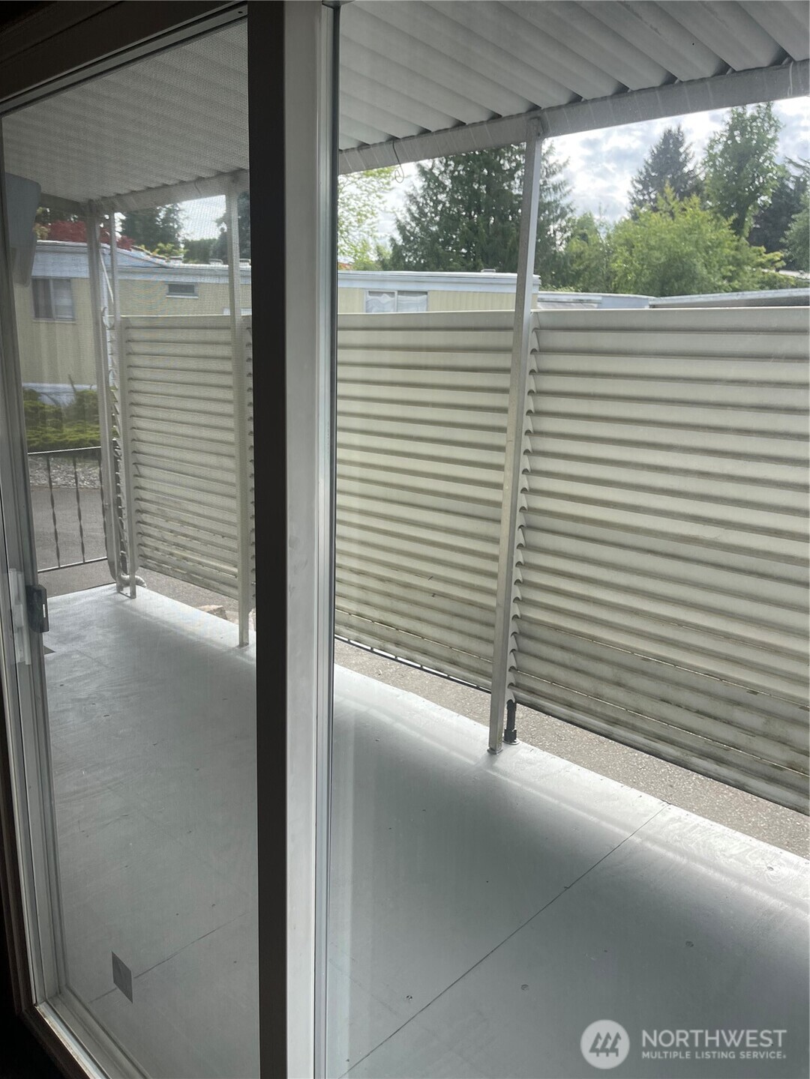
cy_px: 540
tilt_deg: -15.1
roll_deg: -0.7
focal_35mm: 25
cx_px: 405
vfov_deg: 69.4
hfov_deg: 54.9
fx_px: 780
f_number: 1.6
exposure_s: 1/700
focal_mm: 5.1
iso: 32
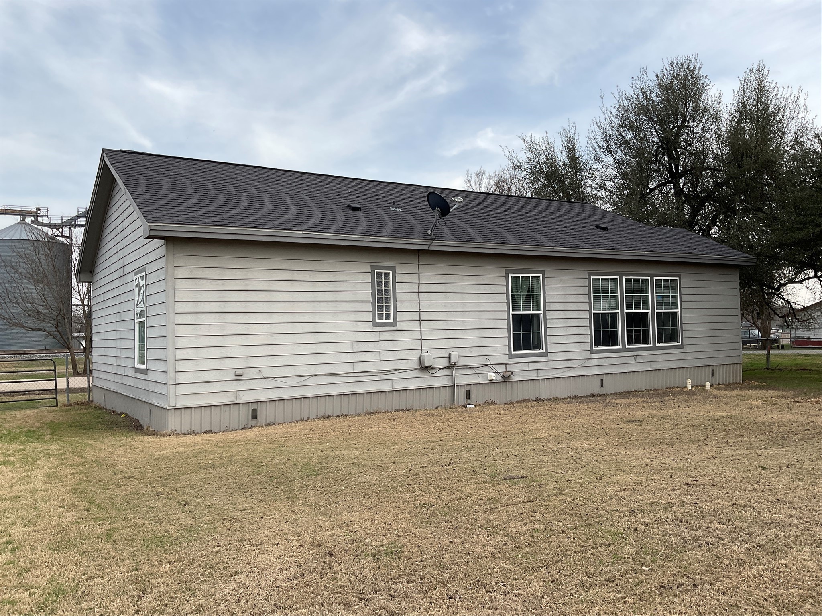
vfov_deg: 48.2
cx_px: 411
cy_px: 308
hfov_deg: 61.7
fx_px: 689
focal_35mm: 29
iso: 16
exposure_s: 1/759
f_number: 1.8
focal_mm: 3
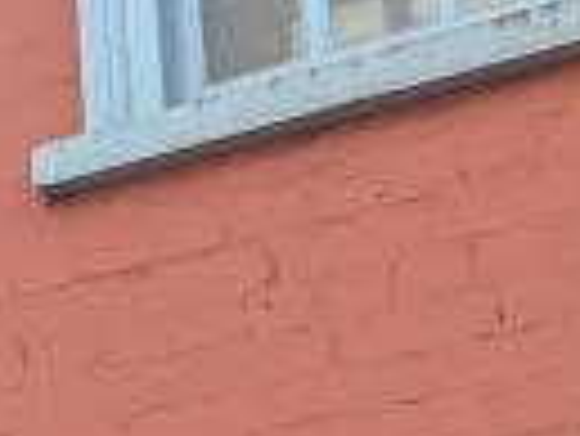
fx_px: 3186
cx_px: -1380
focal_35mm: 190
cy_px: 933
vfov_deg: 7.5
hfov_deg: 8.2
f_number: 1.68
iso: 21
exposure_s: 1/577
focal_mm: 6.9
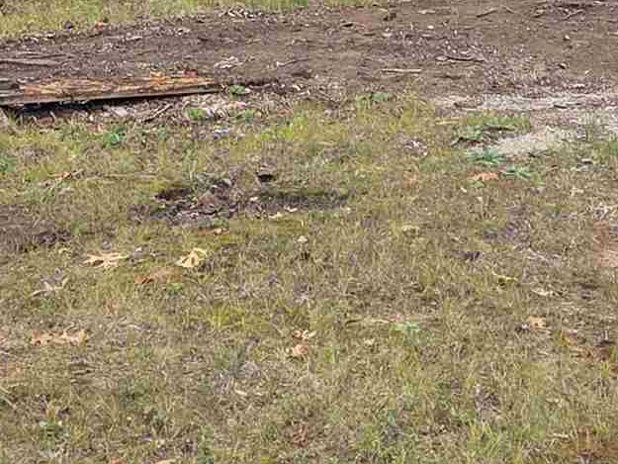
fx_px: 2018
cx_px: 451
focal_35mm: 113
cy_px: -208
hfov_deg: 17.3
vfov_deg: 12.5
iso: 50
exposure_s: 1/180
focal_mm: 5.4
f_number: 1.8
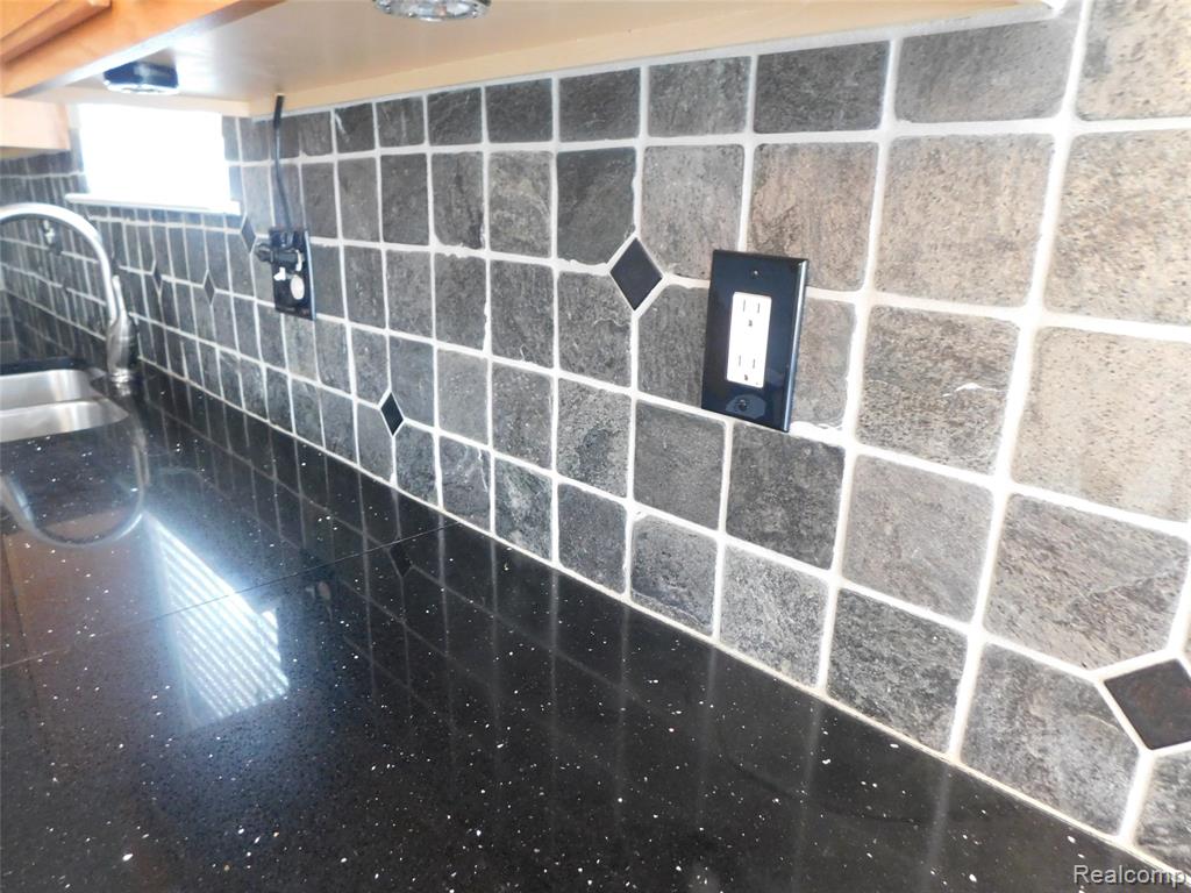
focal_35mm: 23
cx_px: 596
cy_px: 446
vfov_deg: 58.9
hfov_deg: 73.9
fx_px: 791
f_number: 3
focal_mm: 4
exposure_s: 1/15
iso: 400
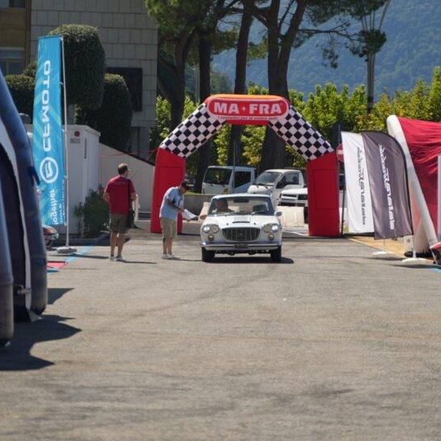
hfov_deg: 9.8
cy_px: 186
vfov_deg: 9.8
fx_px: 2580
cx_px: 226
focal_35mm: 179
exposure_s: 1/500
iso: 320
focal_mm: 75
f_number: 2.8
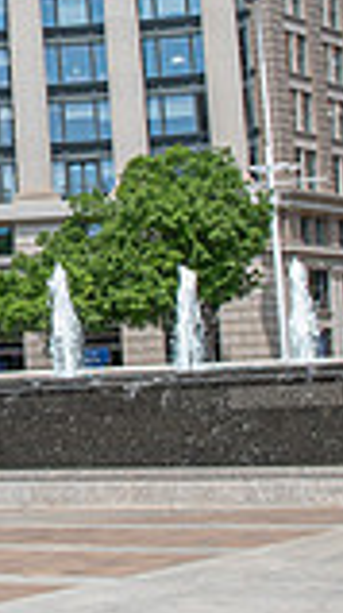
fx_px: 1590
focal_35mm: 98
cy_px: 75
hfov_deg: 11.7
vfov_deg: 21.4
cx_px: -185
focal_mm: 16
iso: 100
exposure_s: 1/125
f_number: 9
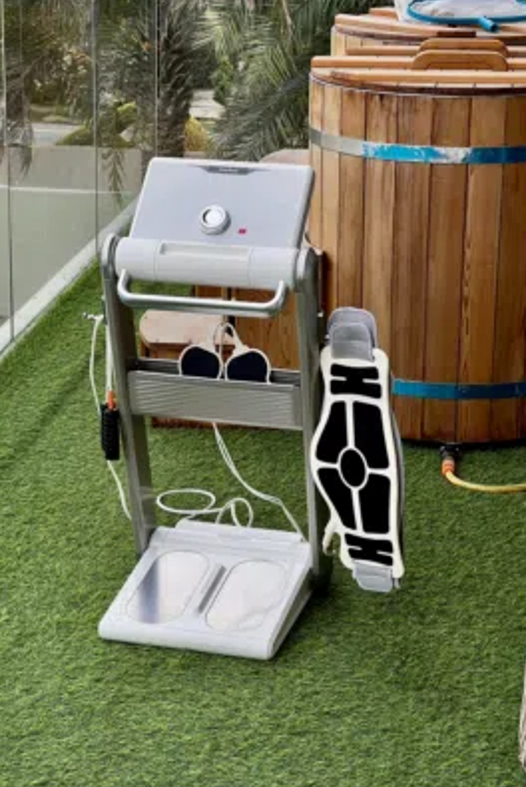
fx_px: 1772
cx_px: 243
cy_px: 391
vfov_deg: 25.0
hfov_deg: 16.9
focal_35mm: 81
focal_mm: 9
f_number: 2.8
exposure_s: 1/103
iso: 32
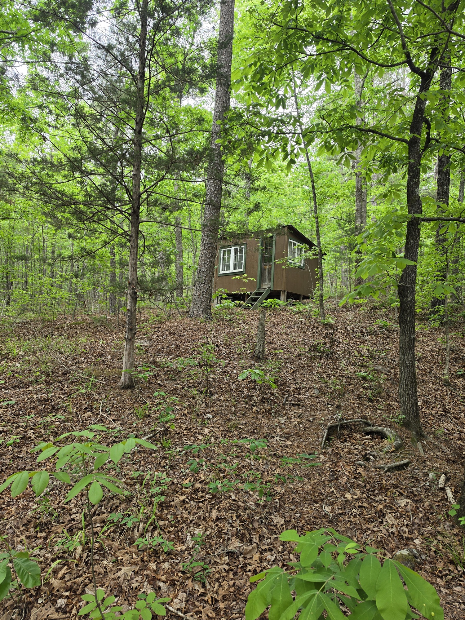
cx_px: 232
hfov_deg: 58.9
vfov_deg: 73.9
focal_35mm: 23
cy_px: 310
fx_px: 412
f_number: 1.4
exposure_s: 1/180
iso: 25
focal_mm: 6.5
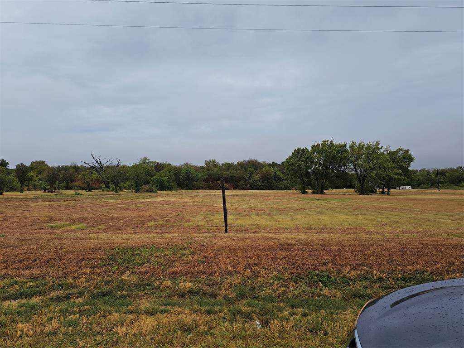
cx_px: 232
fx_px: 308
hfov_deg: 73.9
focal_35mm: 23
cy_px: 174
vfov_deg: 58.9
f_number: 1.7
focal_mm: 6.3
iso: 10
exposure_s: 1/709
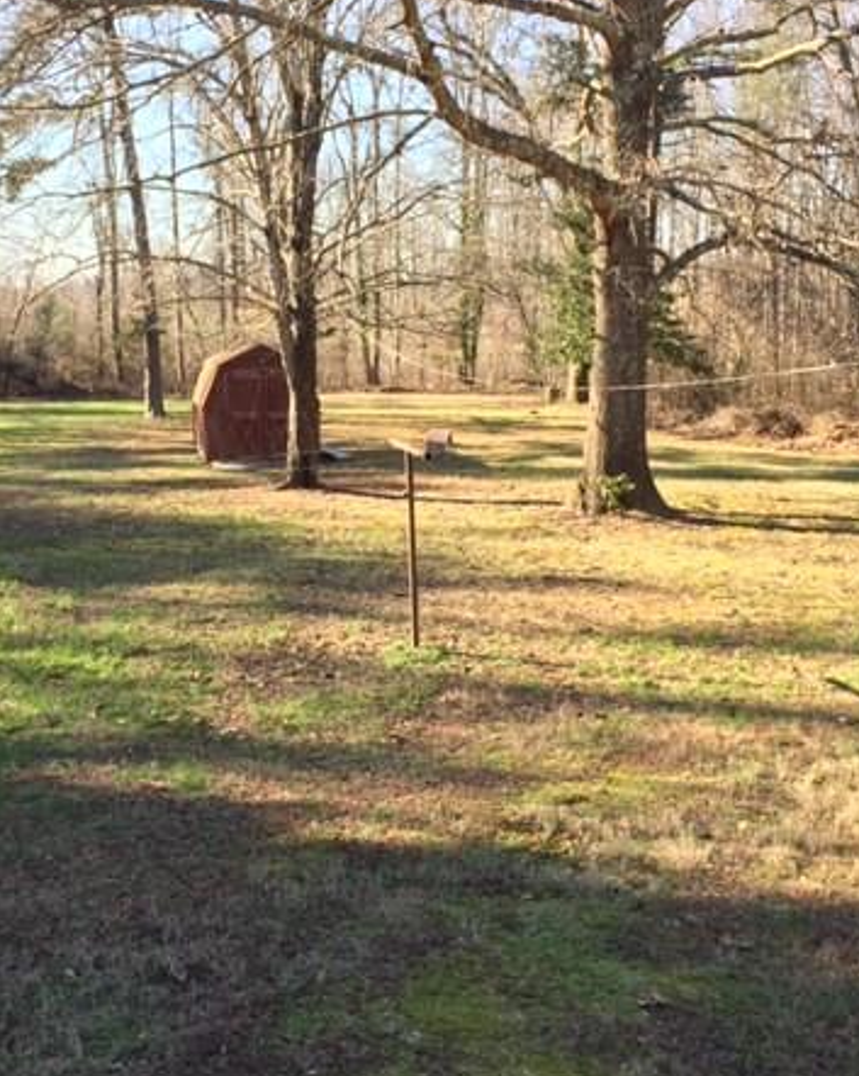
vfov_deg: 44.8
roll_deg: -0.4
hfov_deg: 36.4
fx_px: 1304
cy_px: 509
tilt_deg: -8.2
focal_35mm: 41
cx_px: 384
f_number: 2.2
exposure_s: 1/244
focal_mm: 4.15
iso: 32
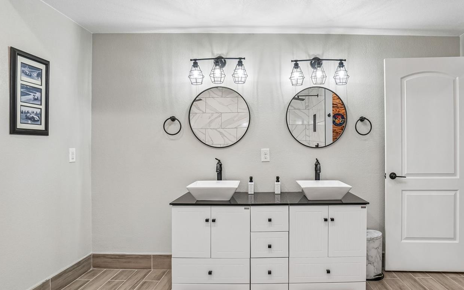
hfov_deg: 79.9
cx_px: 269
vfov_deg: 55.8
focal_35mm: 22
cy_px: 149
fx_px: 274
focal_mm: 11
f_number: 8
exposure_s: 1/20
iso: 400
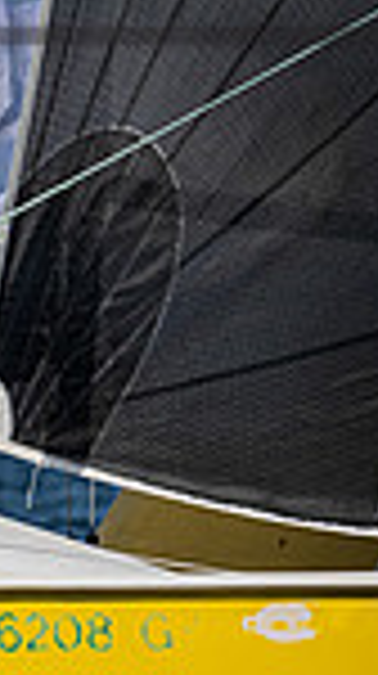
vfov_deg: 3.0
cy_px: 142
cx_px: -914
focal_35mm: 731
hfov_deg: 1.6
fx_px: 13070
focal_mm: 180
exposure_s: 1/4000
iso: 400
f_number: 4.8
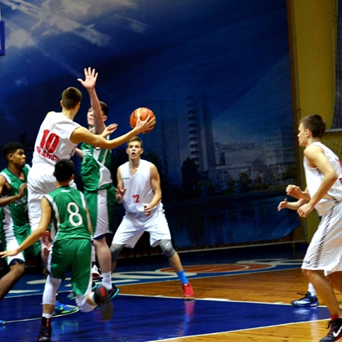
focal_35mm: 136
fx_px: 1520
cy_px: 171
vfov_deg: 12.8
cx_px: 93
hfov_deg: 12.8
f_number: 3.5
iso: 1000
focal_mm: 70
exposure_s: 1/250
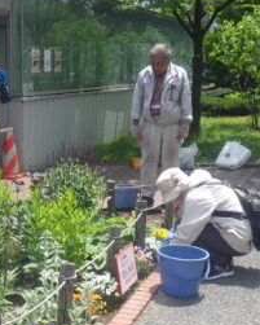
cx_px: 8
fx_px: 596
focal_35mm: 62
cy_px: 204
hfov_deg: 23.7
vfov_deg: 30.3
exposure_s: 1/500
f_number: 4.2
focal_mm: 5
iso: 125
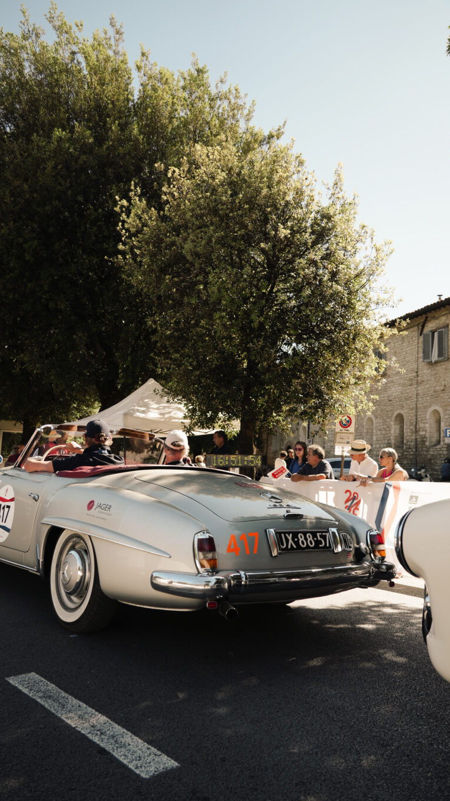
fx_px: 552
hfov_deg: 44.3
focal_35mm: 26
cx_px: 213
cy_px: 409
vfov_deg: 71.9
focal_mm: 24
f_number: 4
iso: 100
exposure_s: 1/200
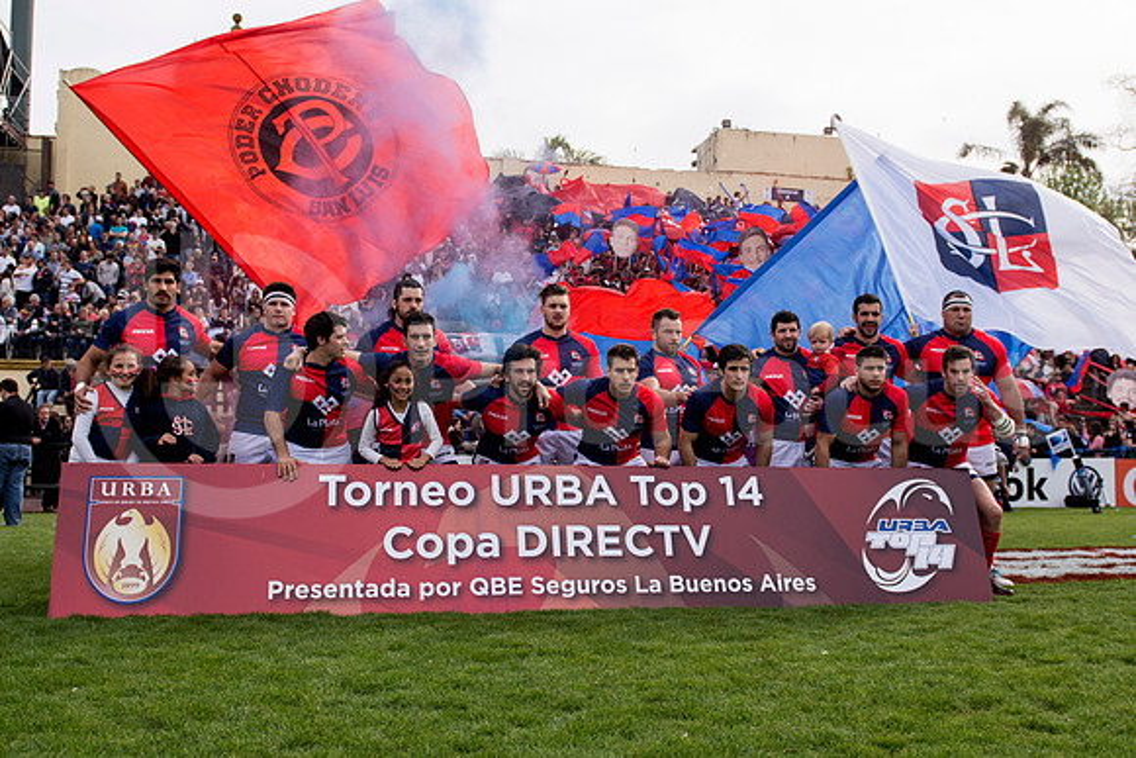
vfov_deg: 36.9
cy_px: 379
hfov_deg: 53.1
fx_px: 1136
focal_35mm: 36
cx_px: 568
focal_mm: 24
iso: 250
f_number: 4
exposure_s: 1/1250
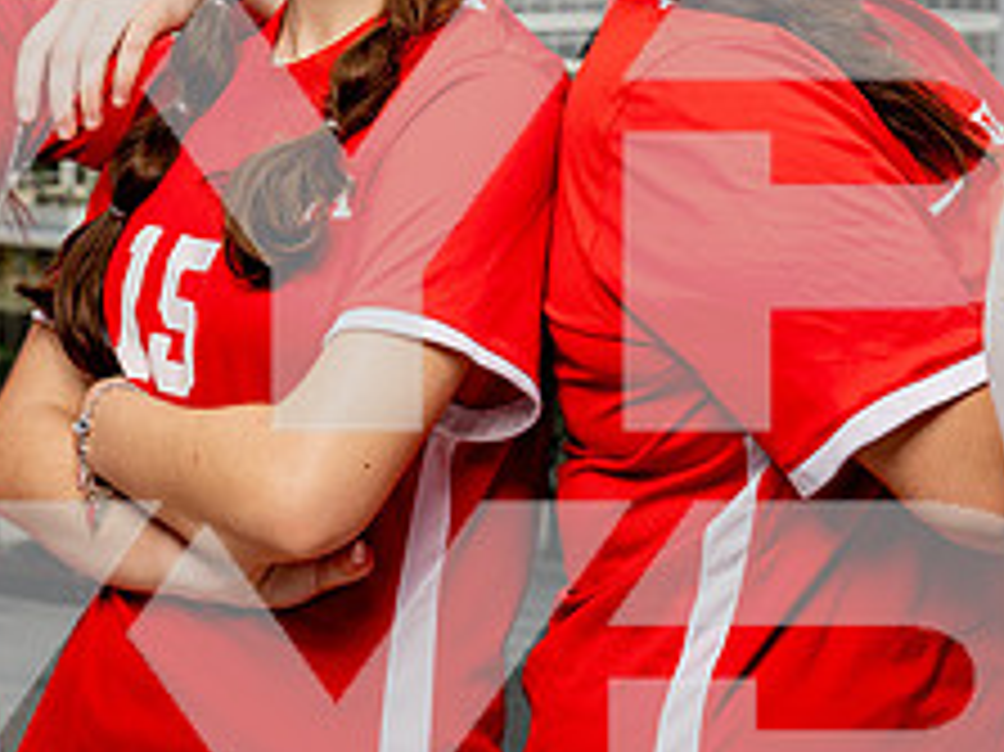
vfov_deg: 10.5
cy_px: 196
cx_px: 536
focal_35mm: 141
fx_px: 4087
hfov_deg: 14.0
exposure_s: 1/500
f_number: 7.1
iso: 100
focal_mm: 52
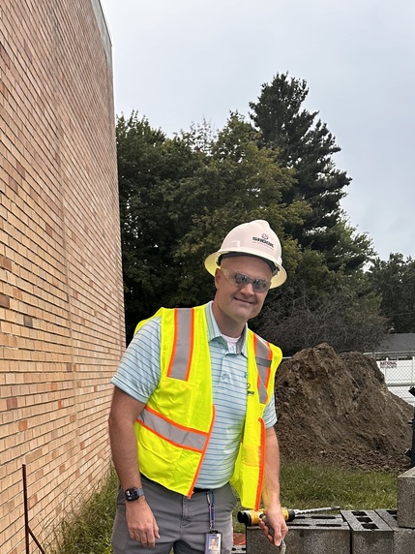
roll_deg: +1.1
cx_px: 176
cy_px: 484
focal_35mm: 43
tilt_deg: -8.7
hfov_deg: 33.5
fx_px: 687
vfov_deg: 40.9
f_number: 1.78
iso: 125
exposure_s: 1/120
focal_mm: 6.86
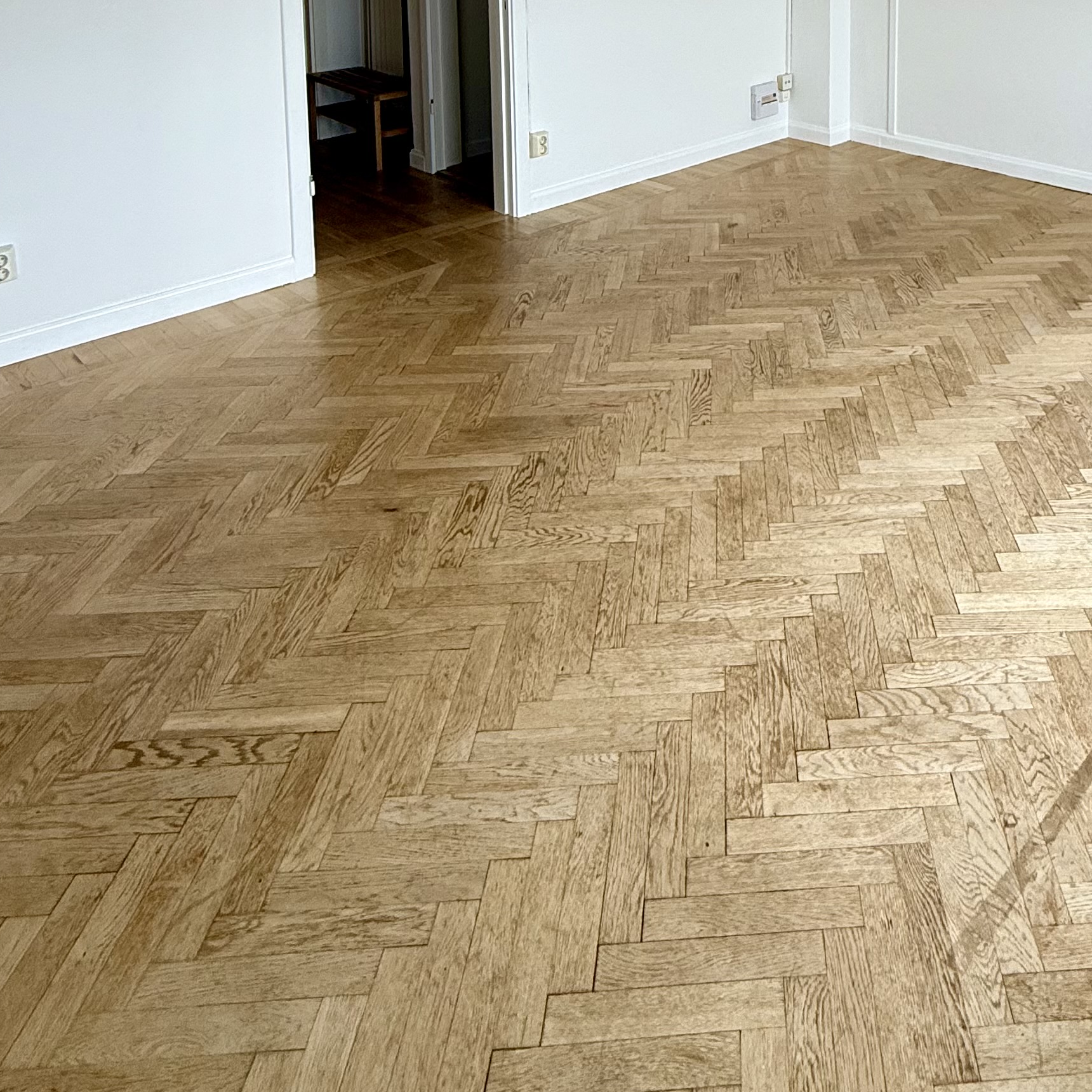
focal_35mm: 29
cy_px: -11
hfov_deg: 53.7
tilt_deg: -5.3
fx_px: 1035
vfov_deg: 46.2
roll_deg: -0.2
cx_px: 788
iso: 100
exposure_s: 1/99
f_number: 2.2
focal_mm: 2.22
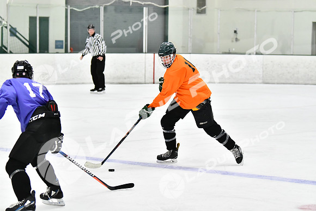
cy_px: 106
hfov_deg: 13.4
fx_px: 1343
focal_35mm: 153
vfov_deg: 9.0
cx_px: 158
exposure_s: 1/1600
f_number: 2.8
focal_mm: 102
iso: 6400
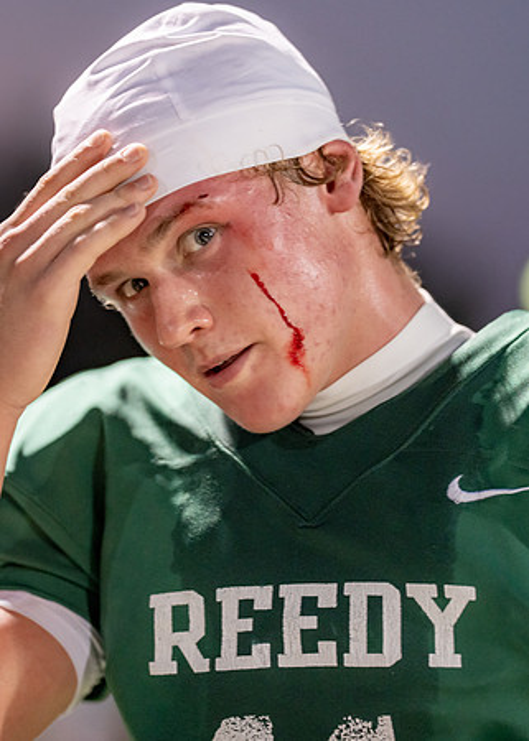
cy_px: 367
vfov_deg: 10.0
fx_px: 4250
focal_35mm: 202
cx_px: 223
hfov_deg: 7.1
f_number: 2
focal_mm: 135
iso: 1600
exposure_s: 1/400
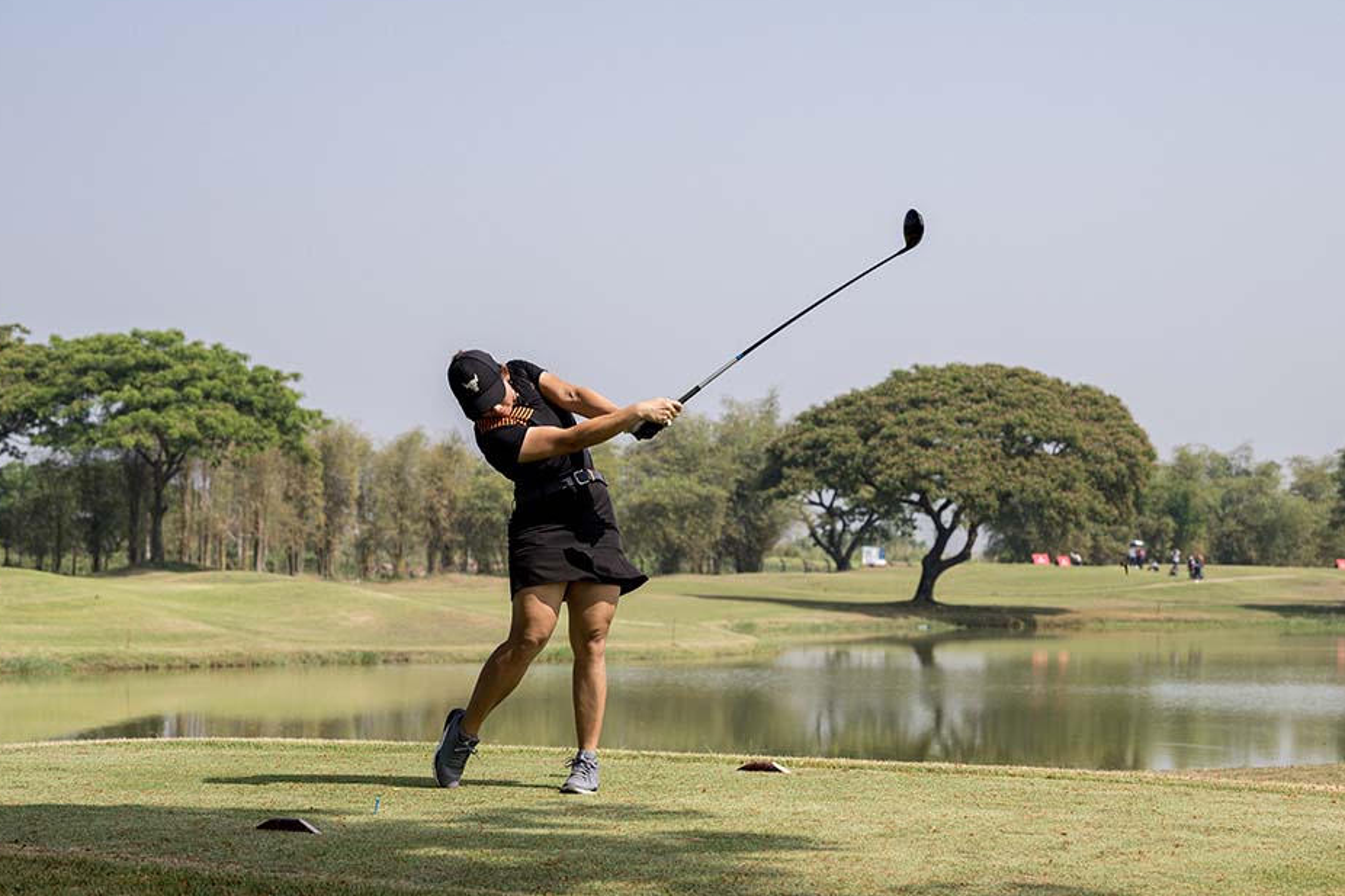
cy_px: 443
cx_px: 675
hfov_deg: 23.9
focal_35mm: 85
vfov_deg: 16.1
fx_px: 3175
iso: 900
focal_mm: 82
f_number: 5.6
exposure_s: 1/3200
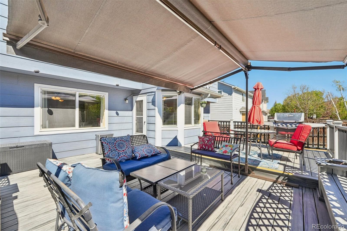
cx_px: 174
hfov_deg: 100.4
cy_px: 116
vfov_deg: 77.3
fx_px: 145
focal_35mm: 15
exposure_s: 1/320
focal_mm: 10
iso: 800
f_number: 8
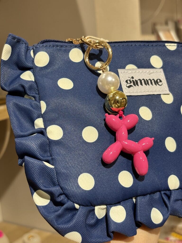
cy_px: 122
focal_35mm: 52
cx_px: 91
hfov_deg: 28.0
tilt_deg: -11.2
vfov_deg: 36.8
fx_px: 365
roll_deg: +4.9
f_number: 1.6
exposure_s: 1/50
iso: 32
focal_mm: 5.96
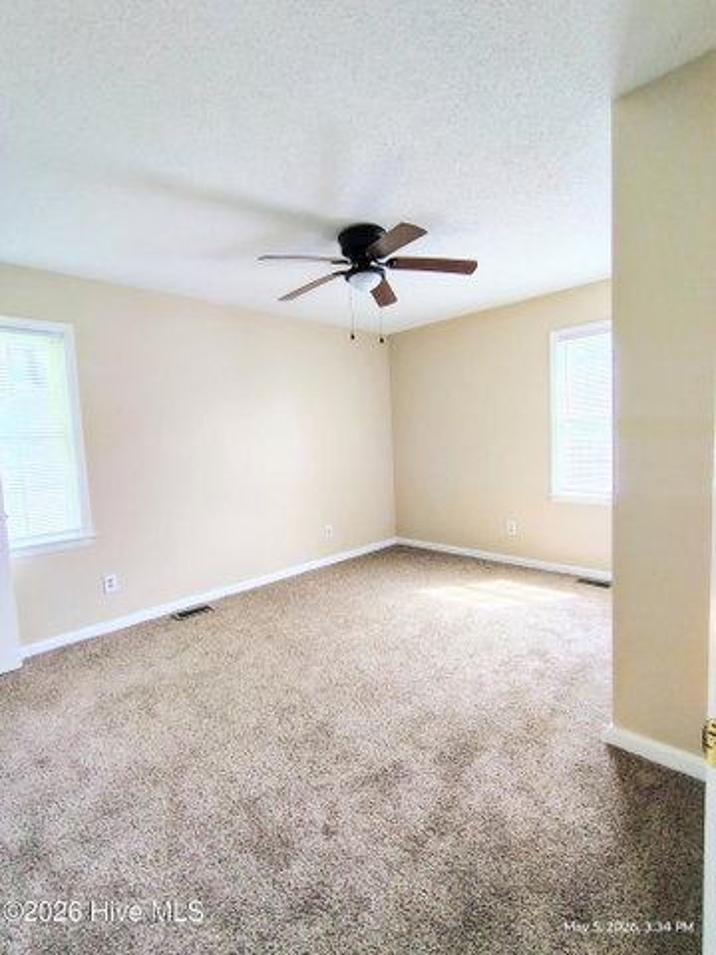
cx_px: 358
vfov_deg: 94.5
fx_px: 441
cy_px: 478
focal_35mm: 16
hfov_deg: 78.1
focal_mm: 2.13
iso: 492
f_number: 2.2
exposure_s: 1/60
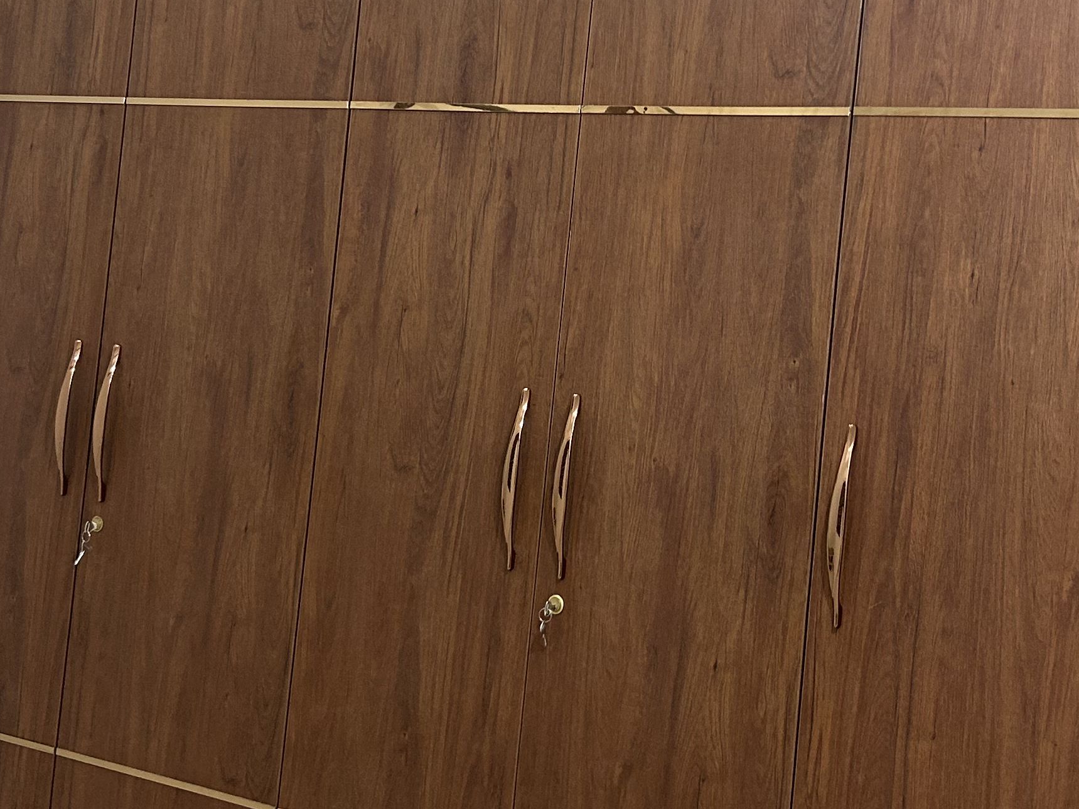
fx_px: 1901
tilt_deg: +1.5
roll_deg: -5.4
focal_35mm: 61
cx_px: 577
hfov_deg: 31.7
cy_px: 272
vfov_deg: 23.9
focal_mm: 5.7
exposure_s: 1/50
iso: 160
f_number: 1.5
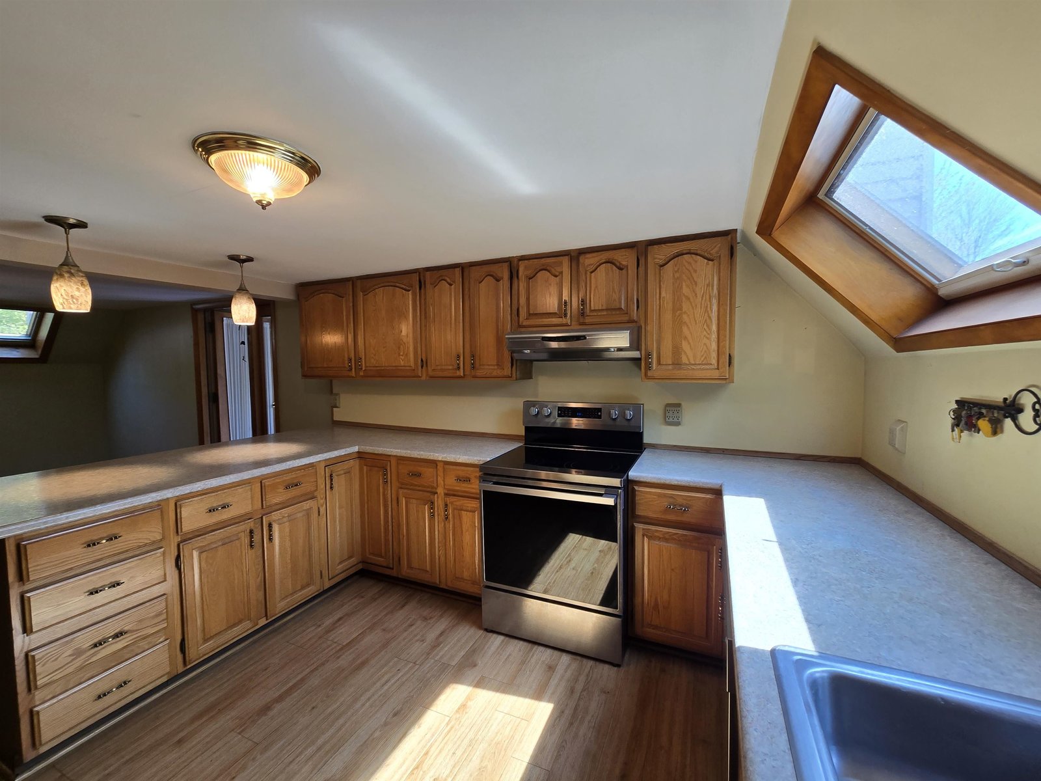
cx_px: 520
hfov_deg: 106.2
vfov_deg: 89.9
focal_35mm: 13
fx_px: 391
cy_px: 390
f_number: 2.2
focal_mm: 2.2
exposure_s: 1/60
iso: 50
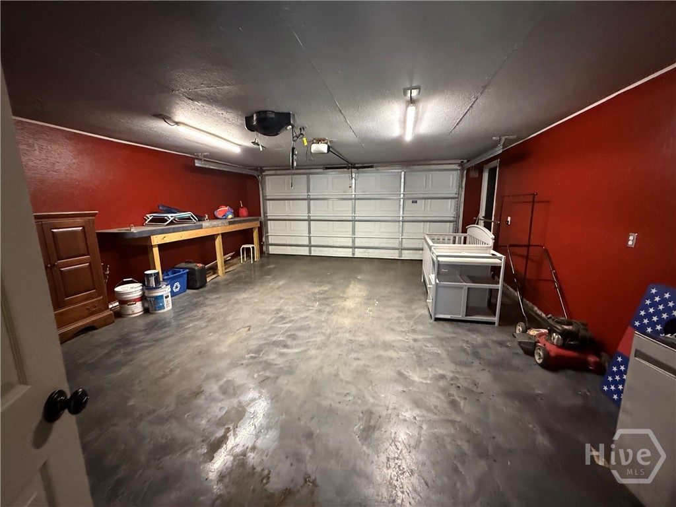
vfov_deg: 85.7
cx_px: 338
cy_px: 254
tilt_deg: -10.6
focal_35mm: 14
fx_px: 273
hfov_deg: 102.1
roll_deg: +1.1
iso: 1000
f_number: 2.2
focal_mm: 2.22
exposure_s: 1/60
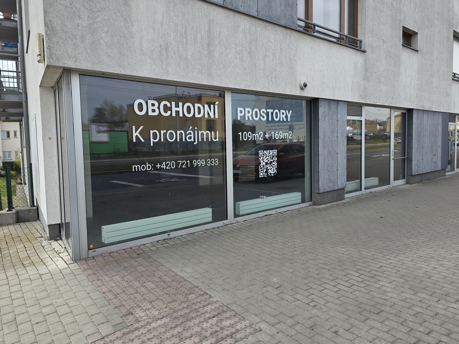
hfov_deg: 67.3
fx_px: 345
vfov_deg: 53.1
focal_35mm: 26
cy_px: 172
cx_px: 235
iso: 12
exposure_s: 1/387
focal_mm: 6.3
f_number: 1.7
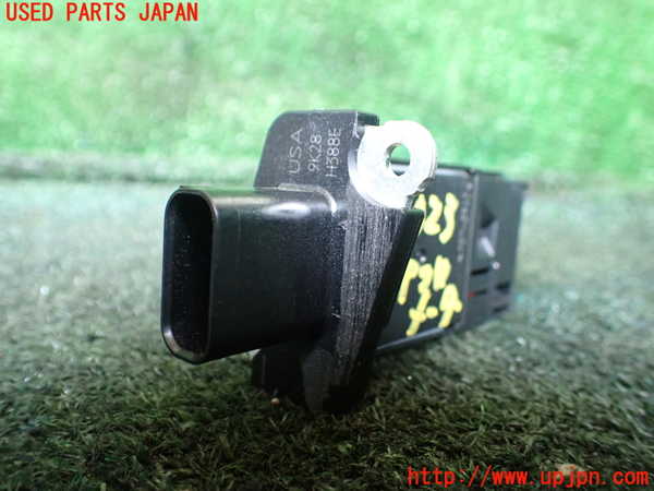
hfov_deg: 60.0
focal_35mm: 30
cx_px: 327
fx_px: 567
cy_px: 246
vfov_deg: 46.8
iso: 800
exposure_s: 1/100
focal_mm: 5.4
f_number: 2.3
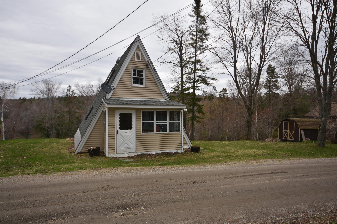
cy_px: 112
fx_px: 225
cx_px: 168
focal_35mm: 24
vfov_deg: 53.1
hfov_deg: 73.7
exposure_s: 1/200
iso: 100
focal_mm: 16
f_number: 7.1
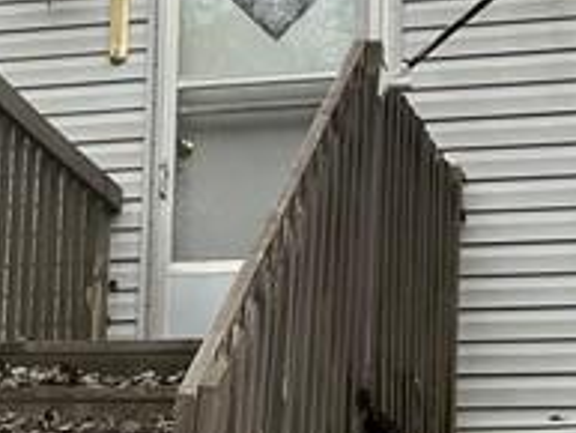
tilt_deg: +12.5
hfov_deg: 14.2
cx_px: 87
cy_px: 239
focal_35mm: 138
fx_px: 2298
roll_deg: -1.6
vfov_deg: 10.8
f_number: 1.5
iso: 50
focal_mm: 5.7
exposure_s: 1/2123
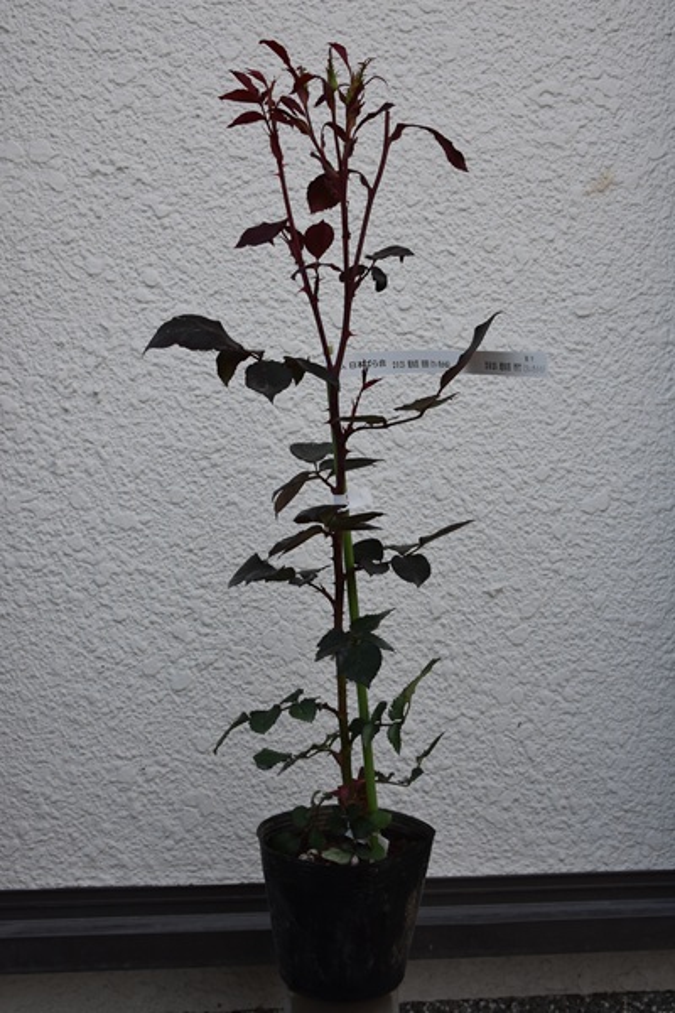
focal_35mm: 36
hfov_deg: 36.9
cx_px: 338
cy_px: 506
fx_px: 1012
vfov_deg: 53.1
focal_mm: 24
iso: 800
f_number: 8
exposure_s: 1/250
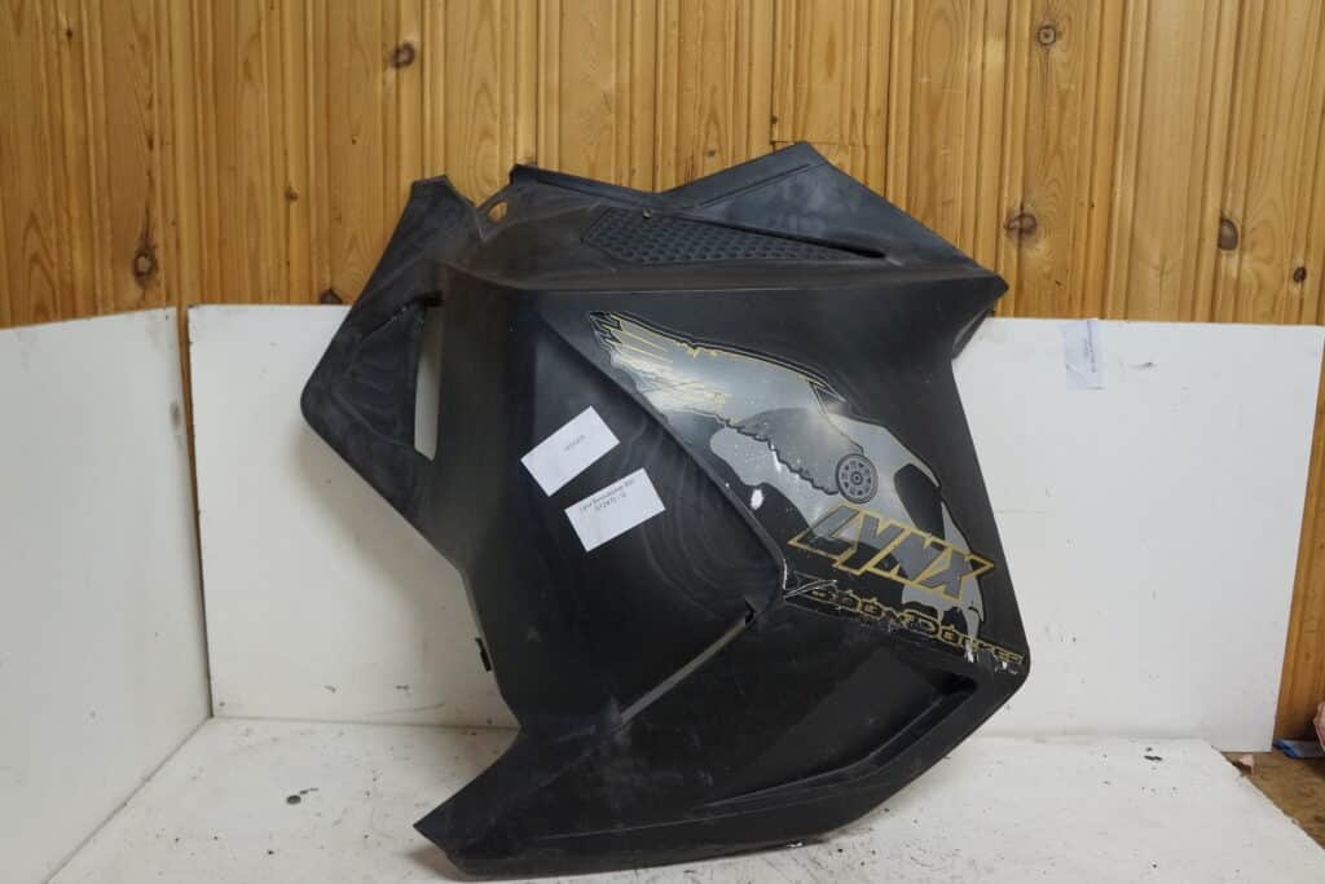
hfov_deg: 64.5
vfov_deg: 45.7
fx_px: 1049
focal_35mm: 28
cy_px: 442
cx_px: 662
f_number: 4.5
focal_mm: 19
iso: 2000
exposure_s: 1/60
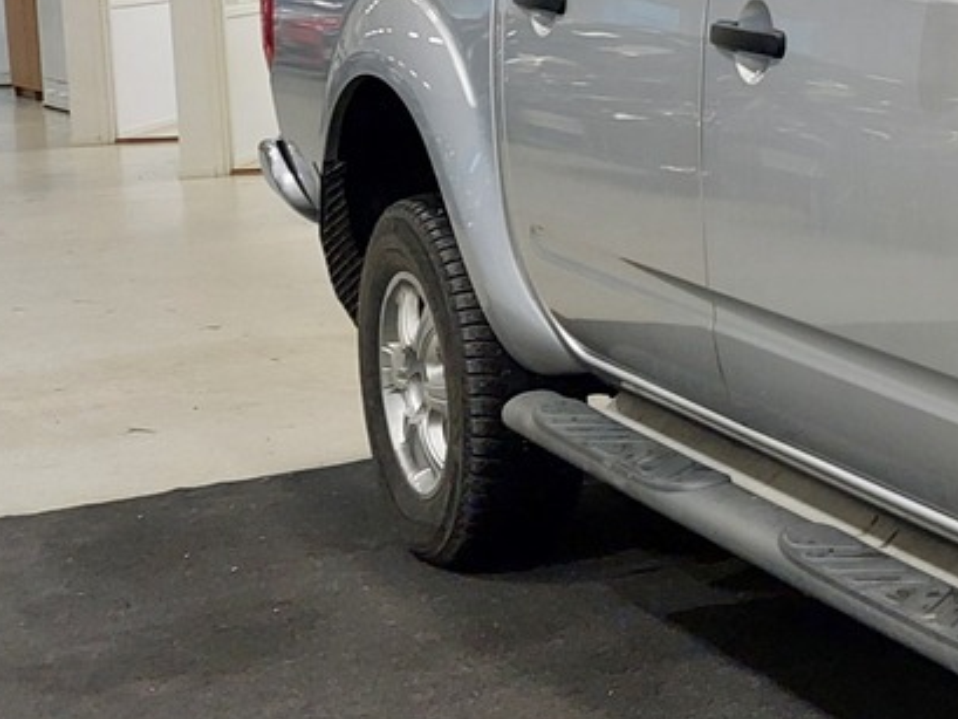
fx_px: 2436
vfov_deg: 16.7
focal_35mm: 88
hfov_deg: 18.7
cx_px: 1579
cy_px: 176
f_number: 1.8
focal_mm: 5.23
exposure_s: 1/50
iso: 100
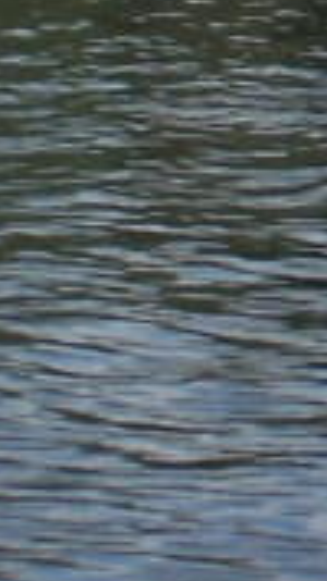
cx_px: 1485
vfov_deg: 4.2
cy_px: -496
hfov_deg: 2.3
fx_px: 7946
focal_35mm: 515
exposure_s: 1/800
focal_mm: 13.7
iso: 80
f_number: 4.5
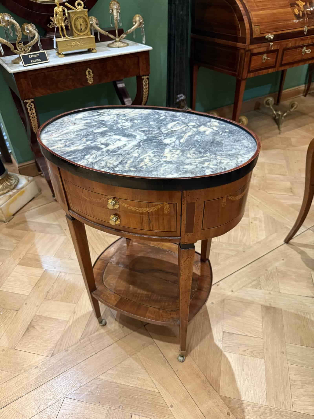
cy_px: 210
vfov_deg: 71.6
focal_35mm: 24
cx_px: 157
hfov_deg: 56.8
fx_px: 290
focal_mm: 6.76
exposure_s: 1/50
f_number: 1.78
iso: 400
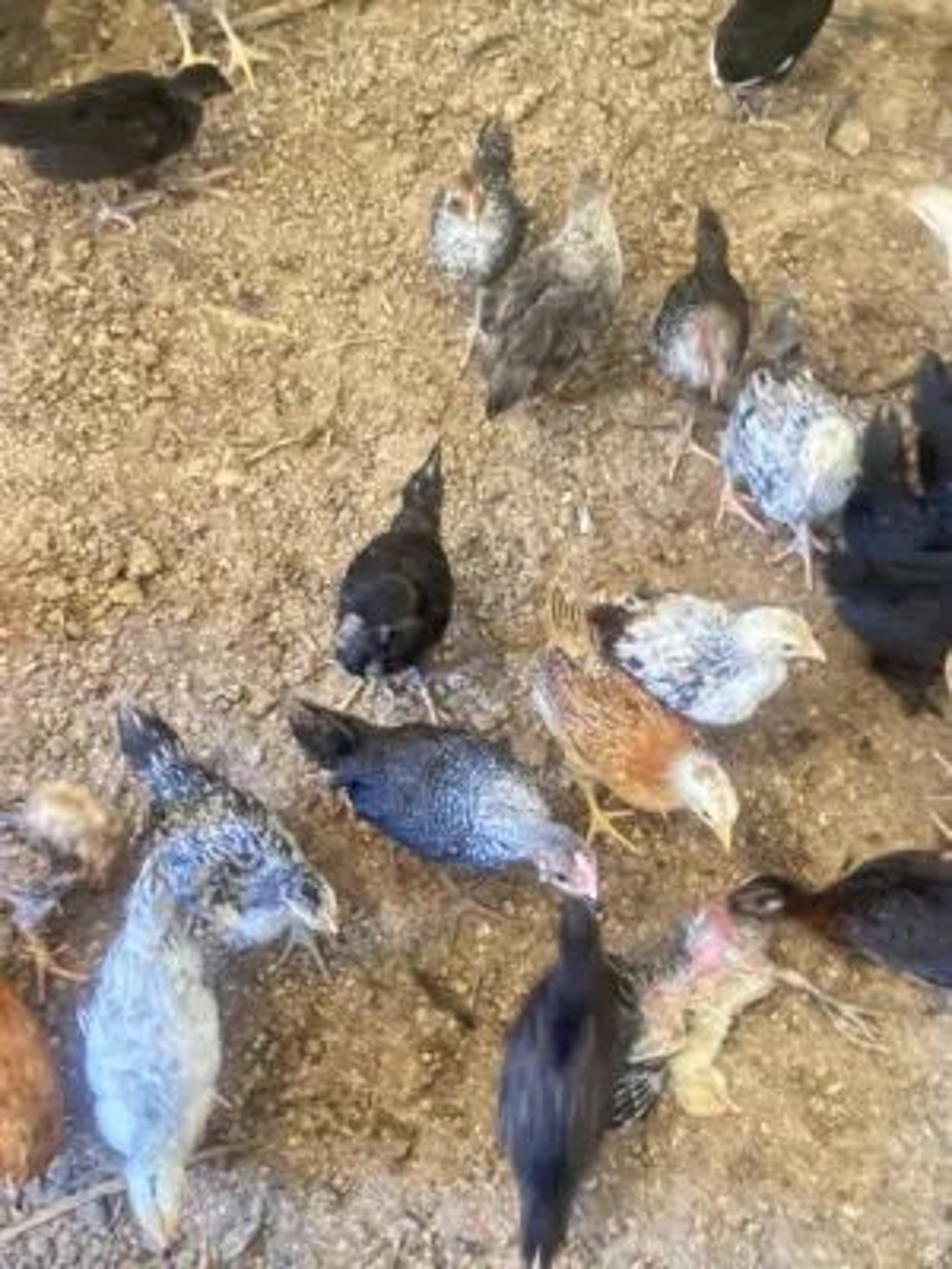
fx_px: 1760
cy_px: 634
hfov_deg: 30.3
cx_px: 476
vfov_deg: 39.7
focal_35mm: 48
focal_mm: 6.86
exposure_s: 1/25
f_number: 1.78
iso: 640
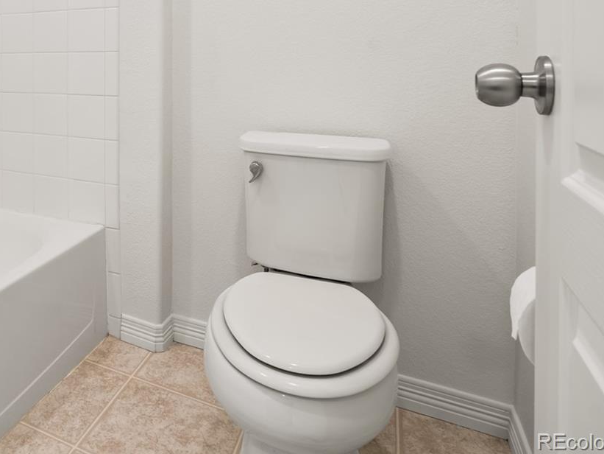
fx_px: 524
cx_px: 68
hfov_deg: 53.1
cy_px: 63
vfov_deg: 43.6
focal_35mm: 30
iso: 200
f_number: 8
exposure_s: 1/2
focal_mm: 16
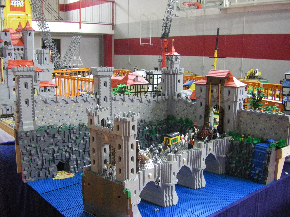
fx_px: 318
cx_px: 145
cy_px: 108
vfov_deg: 37.7
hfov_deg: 49.0
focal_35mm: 38
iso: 640
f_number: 3.5
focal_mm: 6.3
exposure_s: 1/50
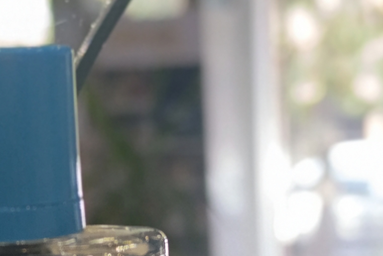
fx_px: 1372
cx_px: 6
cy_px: 214
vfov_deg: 10.6
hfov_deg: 15.6
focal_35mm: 129
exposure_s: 1/100
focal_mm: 6.14
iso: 320
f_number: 1.6
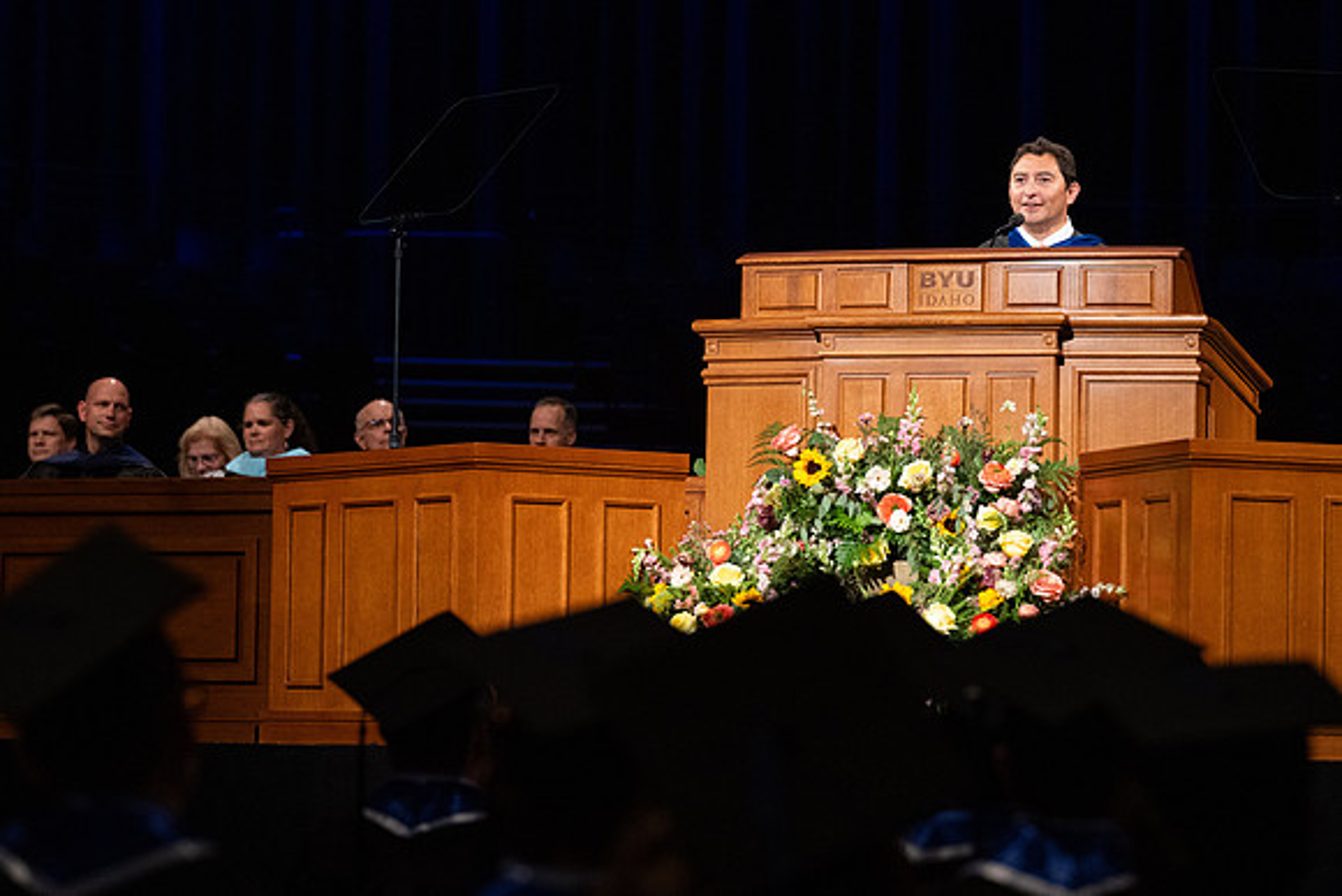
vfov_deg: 11.1
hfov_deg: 16.6
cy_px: 427
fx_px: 4600
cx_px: 727
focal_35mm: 123
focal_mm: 101
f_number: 3.5
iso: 2500
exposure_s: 1/320
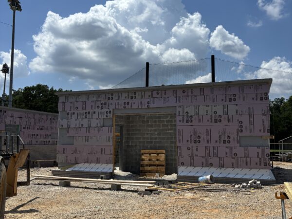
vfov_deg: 53.1
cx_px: 146
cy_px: 110
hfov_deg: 67.3
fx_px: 219
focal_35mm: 26
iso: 50
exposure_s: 1/7194
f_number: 1.6
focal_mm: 5.96
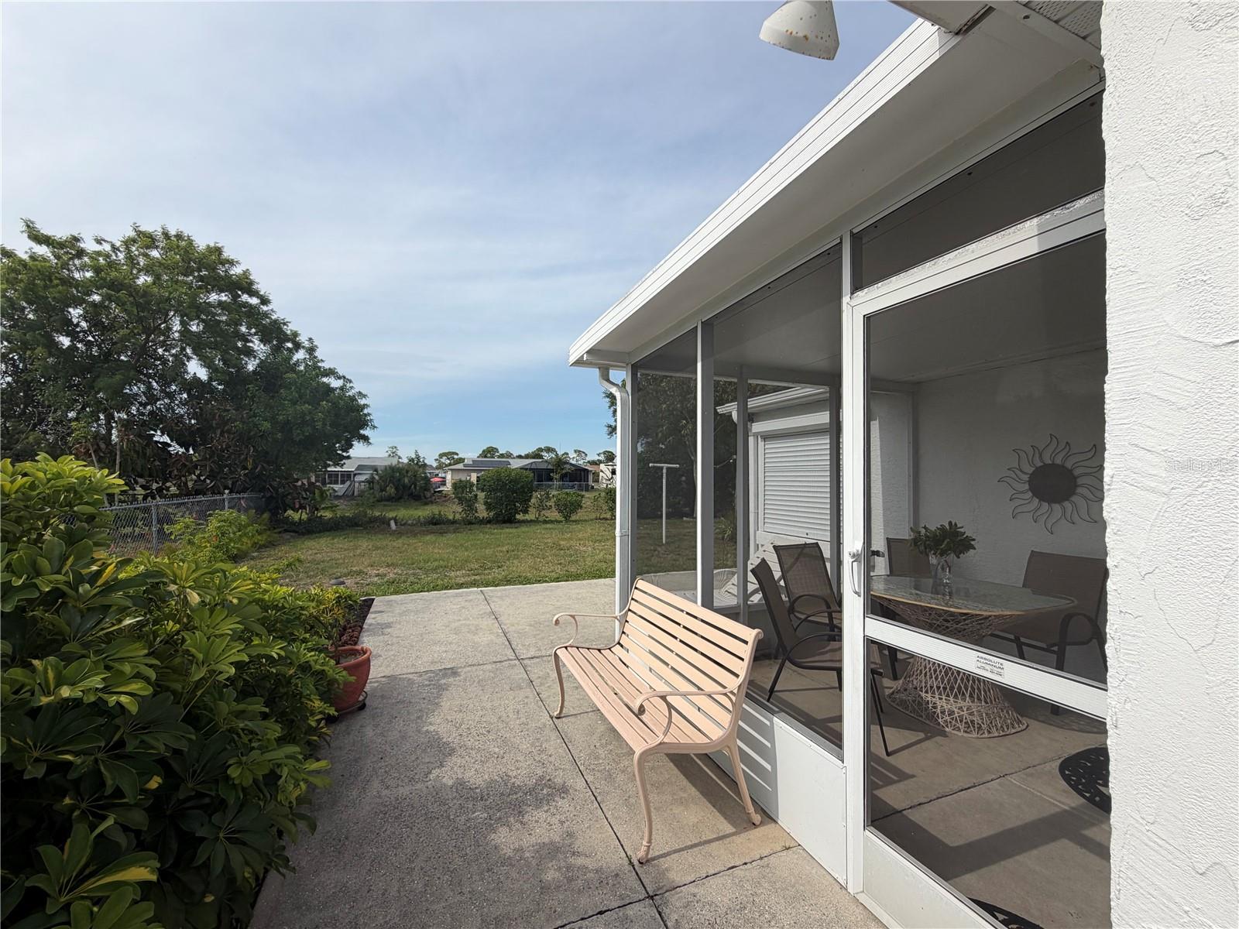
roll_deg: -0.2
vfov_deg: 85.7
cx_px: 620
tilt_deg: +1.1
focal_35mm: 14
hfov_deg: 102.1
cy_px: 464
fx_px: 501
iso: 20
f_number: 2.2
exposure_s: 1/1033
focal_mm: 2.22
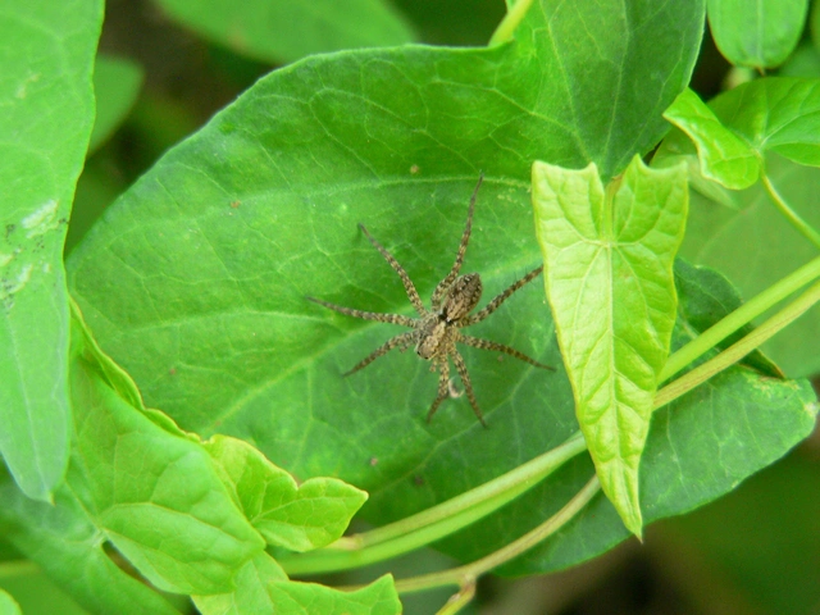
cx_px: 410
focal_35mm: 87
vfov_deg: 17.0
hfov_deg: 22.5
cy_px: 308
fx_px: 2061
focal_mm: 14.5
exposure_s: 1/50
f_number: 2.8
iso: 200
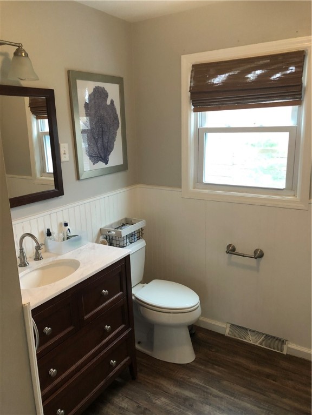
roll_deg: +0.6
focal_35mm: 28
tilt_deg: -13.0
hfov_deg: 49.7
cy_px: 208
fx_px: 336
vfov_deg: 63.4
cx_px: 156
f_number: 1.8
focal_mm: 4
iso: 64
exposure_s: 1/15
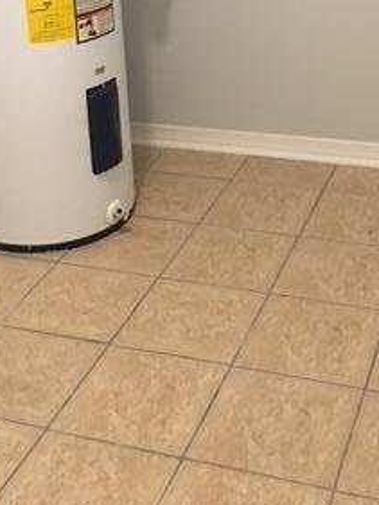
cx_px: 207
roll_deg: +3.9
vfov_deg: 26.8
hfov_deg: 22.3
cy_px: -59
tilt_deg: -10.3
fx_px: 963
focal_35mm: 66
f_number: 2.2
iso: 160
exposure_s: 1/30
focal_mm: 4.15
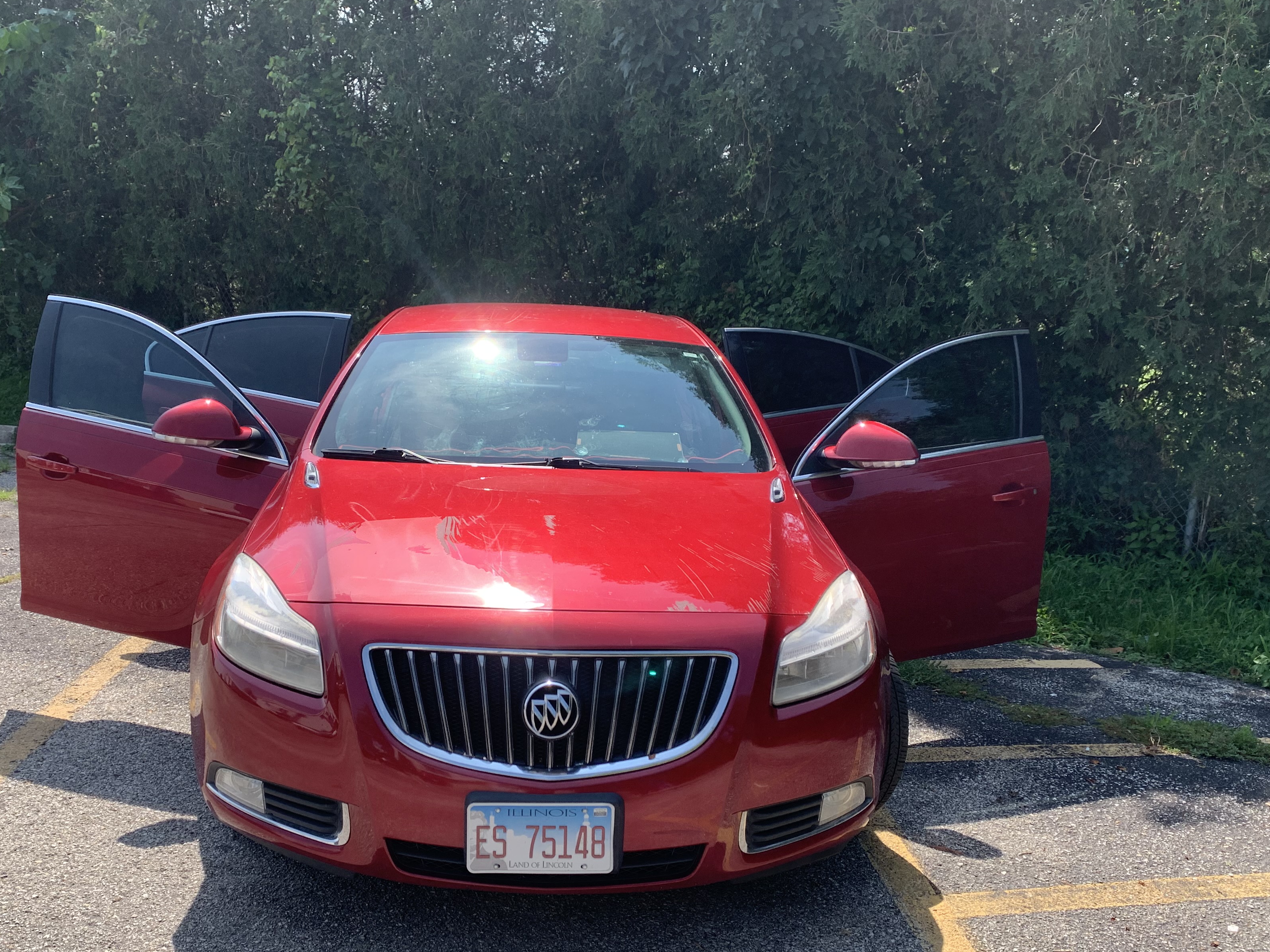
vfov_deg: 42.9
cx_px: 555
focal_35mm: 33
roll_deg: -2.3
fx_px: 1211
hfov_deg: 55.2
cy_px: 535
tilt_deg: -11.0
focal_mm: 4.25
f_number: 1.8
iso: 25
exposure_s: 1/1001
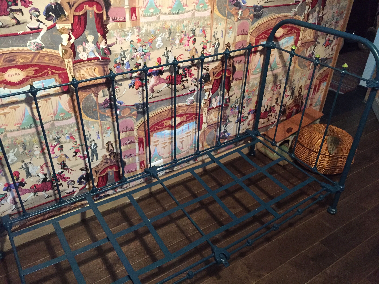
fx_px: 318
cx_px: 190
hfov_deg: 61.7
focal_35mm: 29
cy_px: 142
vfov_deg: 48.2
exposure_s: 1/17
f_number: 2.2
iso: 400
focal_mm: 4.15
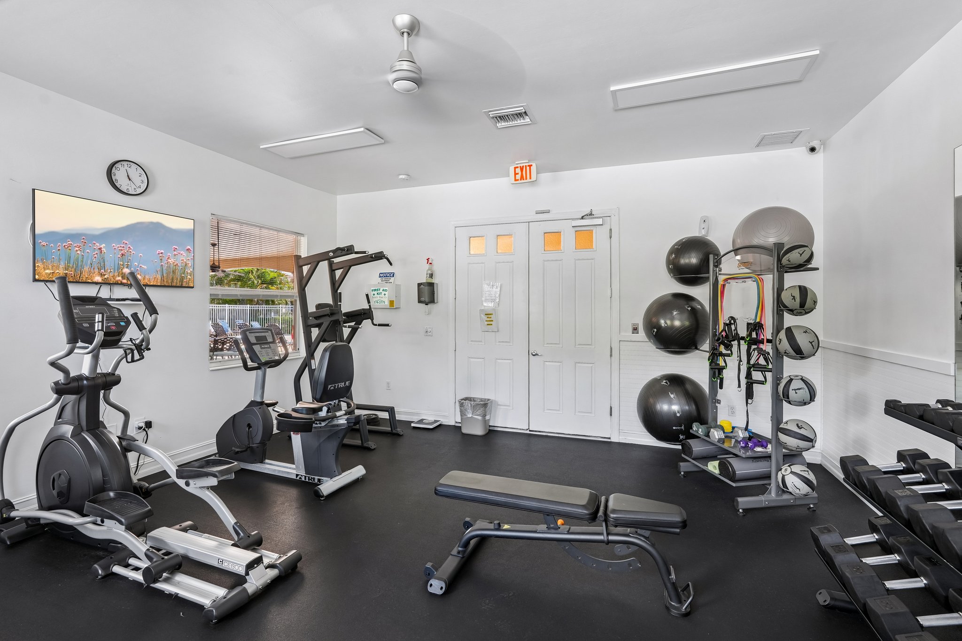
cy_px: 320
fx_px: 441
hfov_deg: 95.0
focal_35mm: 16
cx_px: 481
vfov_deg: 72.0
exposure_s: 1/10
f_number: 8
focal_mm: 16.5
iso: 400
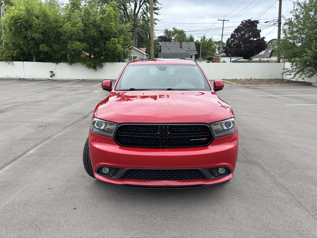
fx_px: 238
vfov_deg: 53.1
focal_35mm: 26
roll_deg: -0.3
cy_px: 119
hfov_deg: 67.3
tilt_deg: -13.4
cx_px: 158
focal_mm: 5.96
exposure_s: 1/466
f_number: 1.6
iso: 50
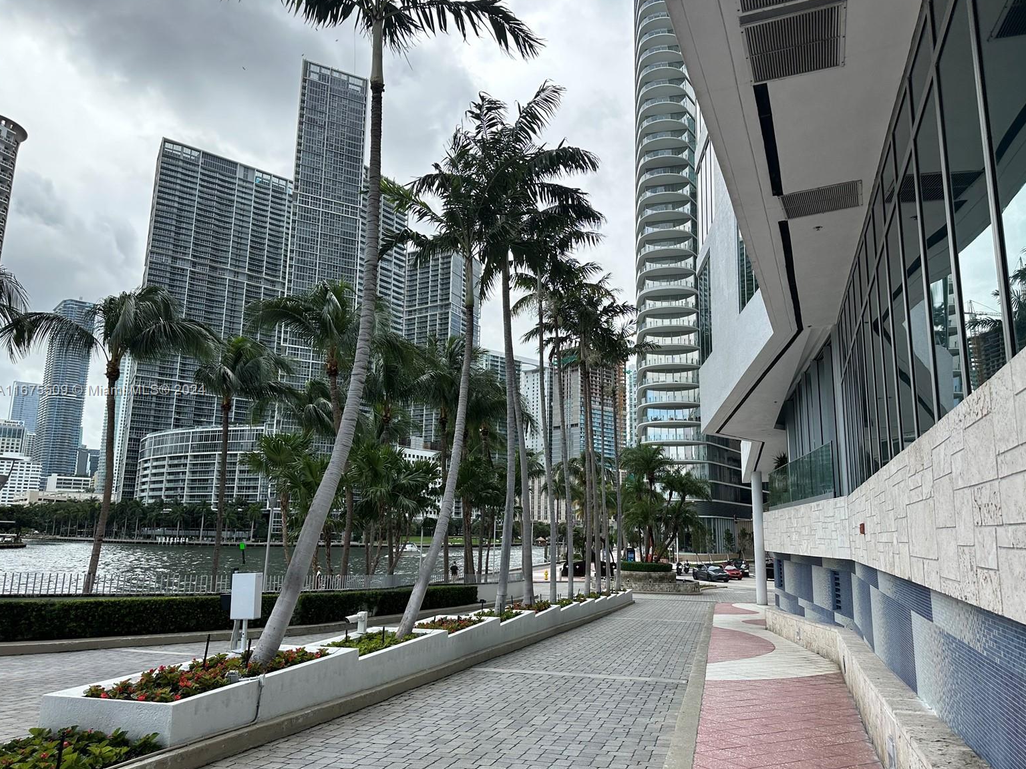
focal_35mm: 25
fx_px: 741
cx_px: 526
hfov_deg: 69.4
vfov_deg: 54.9
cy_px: 391
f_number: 1.78
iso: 80
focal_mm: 6.86
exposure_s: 1/2591
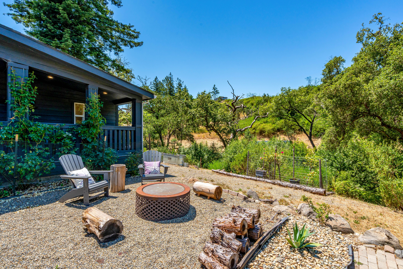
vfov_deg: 70.4
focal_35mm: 17
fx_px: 190
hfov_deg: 93.3
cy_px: 134
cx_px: 202
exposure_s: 1/400
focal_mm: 17
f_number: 11
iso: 400
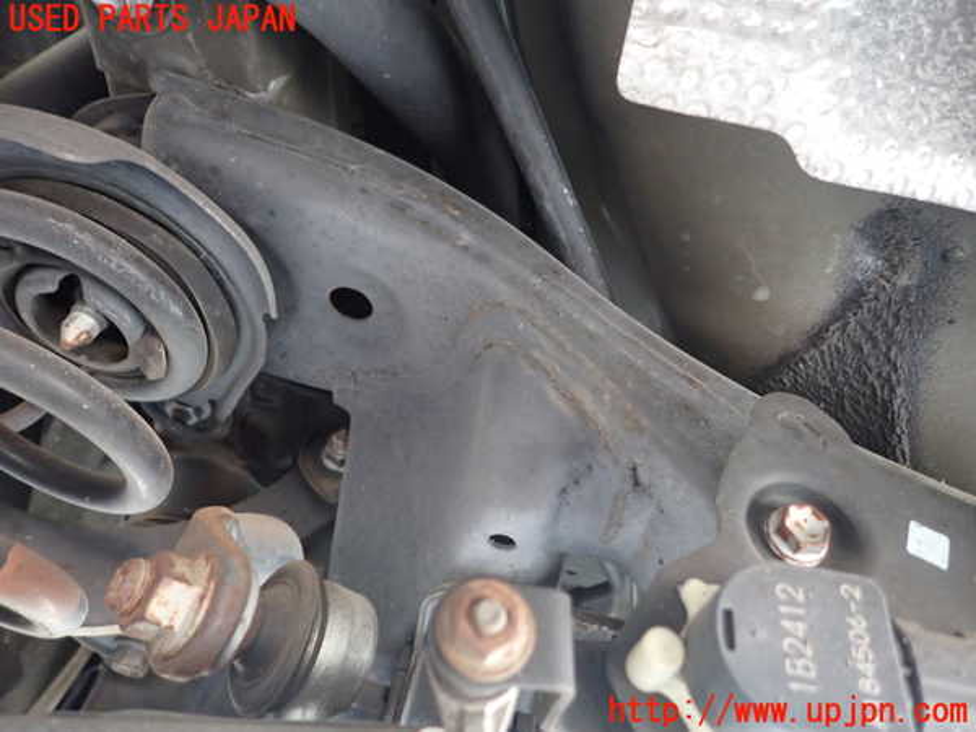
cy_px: 366
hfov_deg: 69.4
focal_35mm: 25
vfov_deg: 54.9
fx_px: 705
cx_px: 488
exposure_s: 1/30
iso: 640
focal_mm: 4.5
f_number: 2
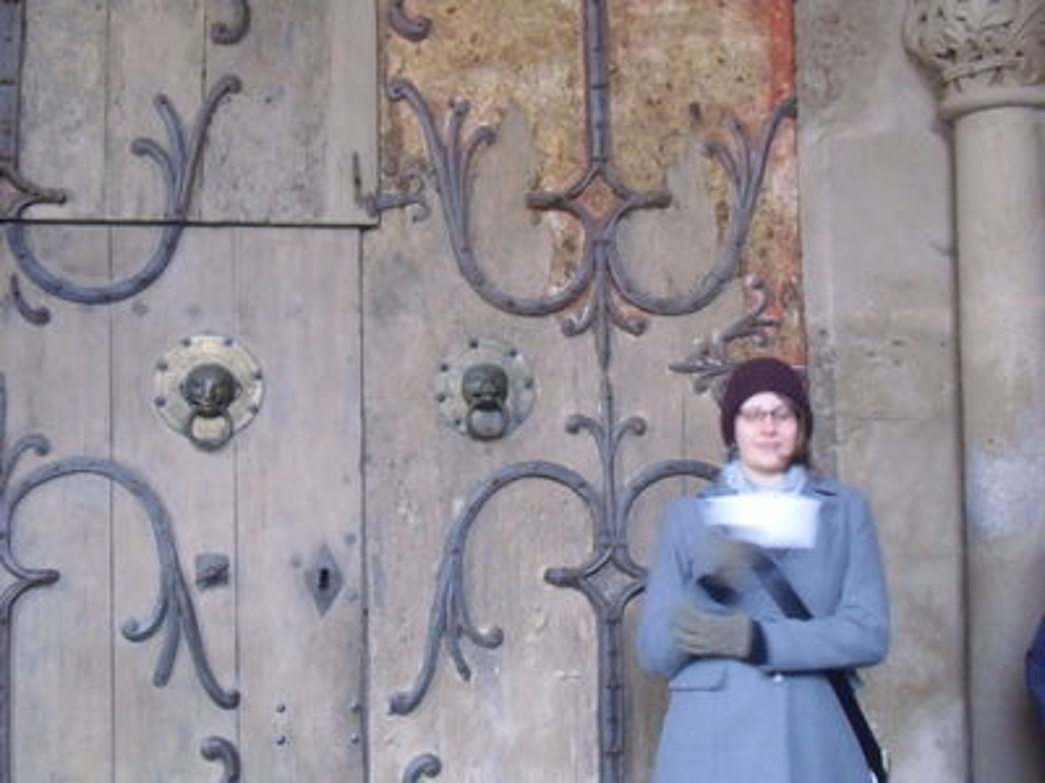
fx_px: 1660
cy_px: 392
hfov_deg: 34.9
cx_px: 522
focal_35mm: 55
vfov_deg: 26.6
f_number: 3.7
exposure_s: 1/8
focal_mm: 9.3
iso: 400
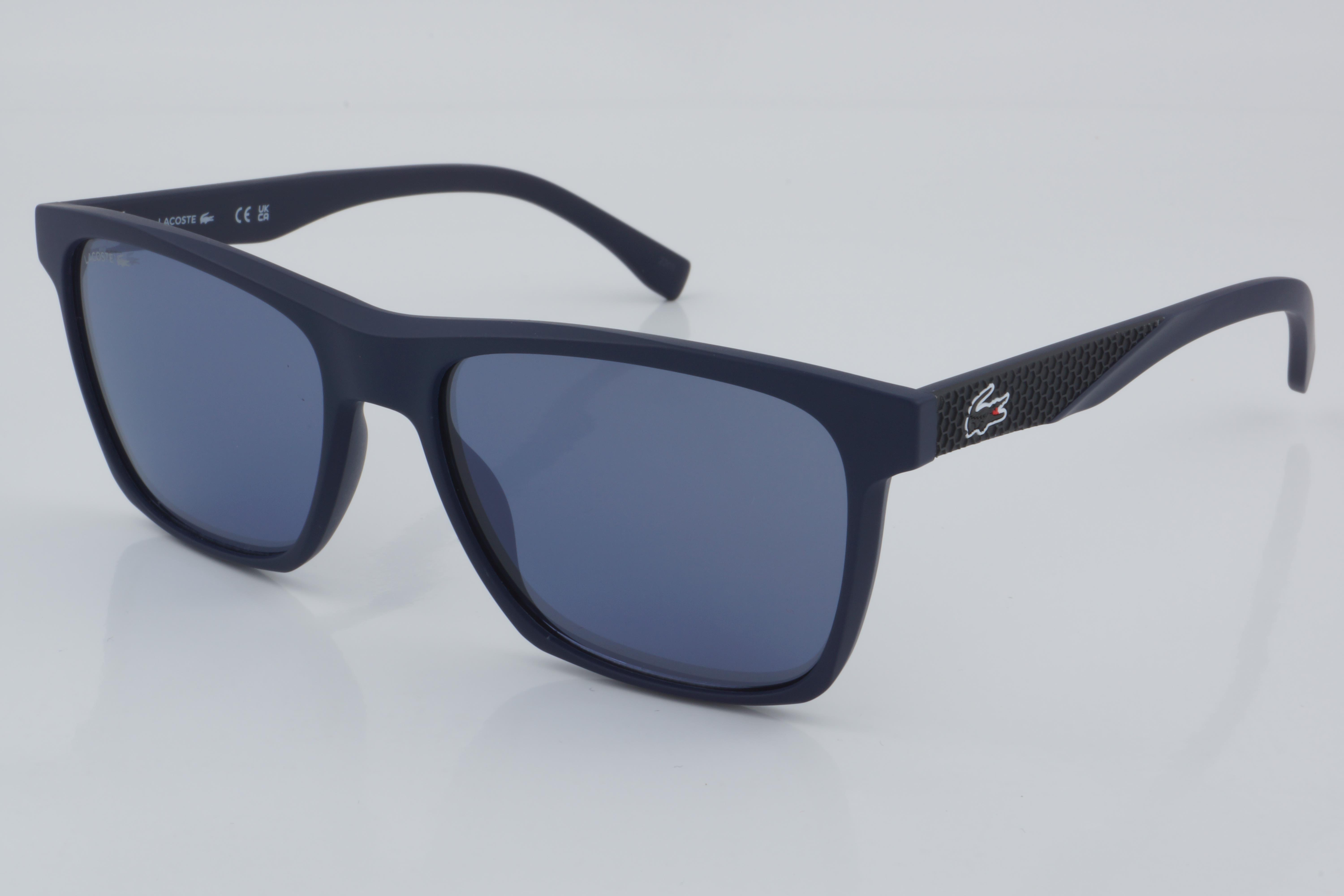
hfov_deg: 29.9
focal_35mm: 68
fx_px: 2520
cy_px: 448
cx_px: 672
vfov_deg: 20.2
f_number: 32
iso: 100
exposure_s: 1/4
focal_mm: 45
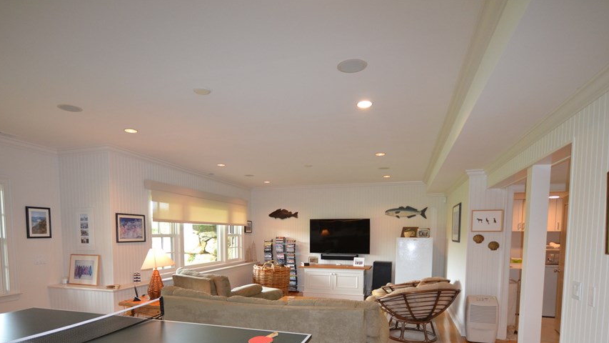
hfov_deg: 86.6
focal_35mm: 20
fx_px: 323
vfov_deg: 53.4
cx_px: 289
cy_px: 256
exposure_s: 1/60
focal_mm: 10
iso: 800
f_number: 4
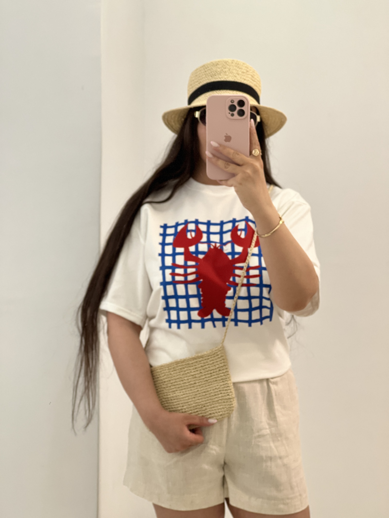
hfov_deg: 19.1
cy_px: 259
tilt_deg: -11.4
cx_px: 194
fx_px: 1154
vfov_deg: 25.3
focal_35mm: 77
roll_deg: +0.0
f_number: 2.8
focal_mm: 9
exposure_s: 1/50
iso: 160
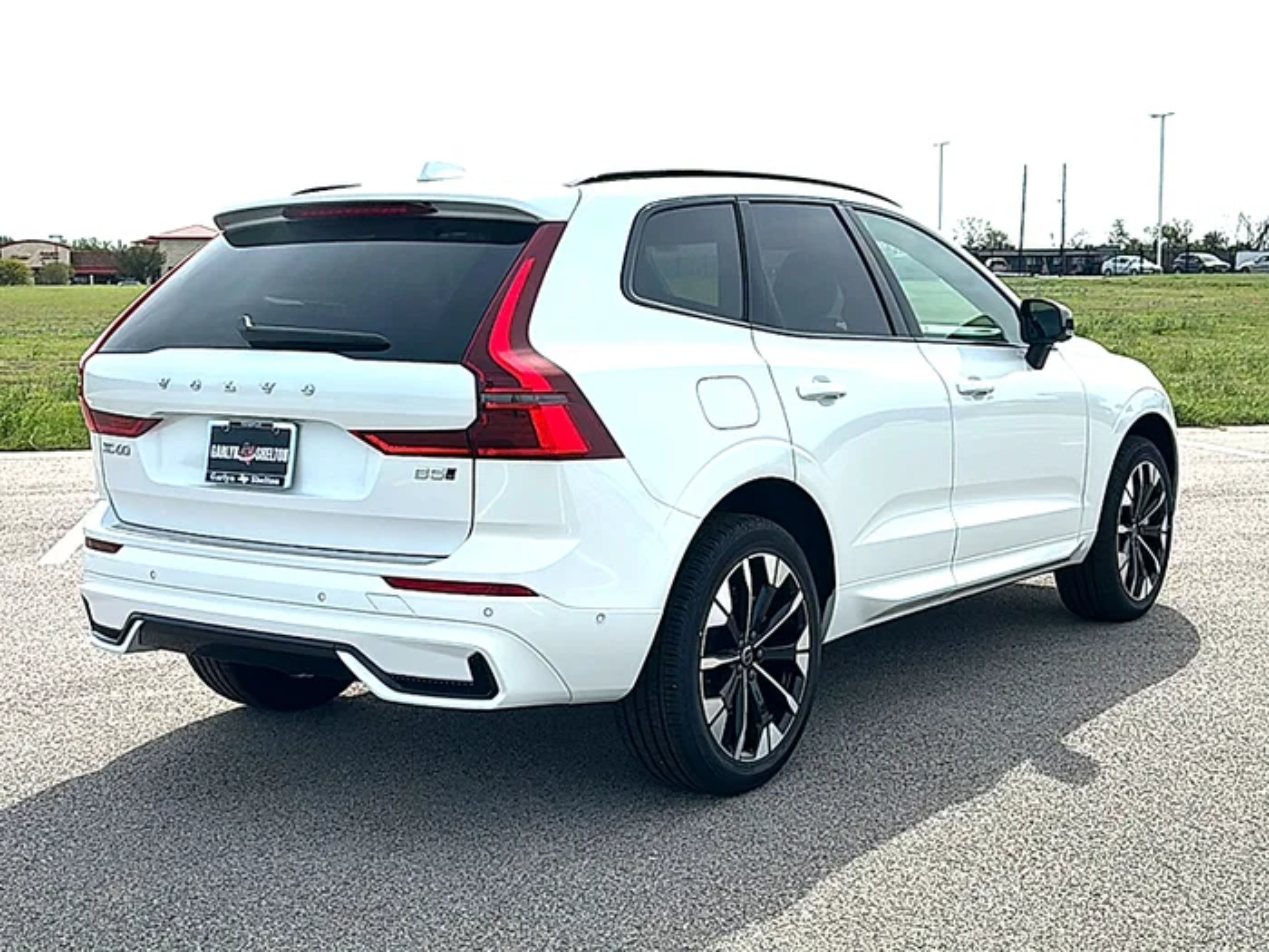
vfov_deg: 36.8
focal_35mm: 39
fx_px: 1430
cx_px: 634
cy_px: 476
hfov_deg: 47.9
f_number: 1.78
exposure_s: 1/7692
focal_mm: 6.86
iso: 80
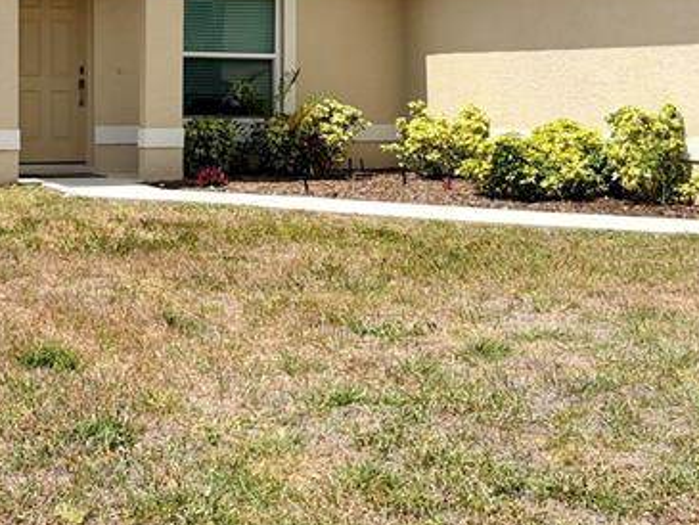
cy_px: 136
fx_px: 1475
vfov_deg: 20.0
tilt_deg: -1.3
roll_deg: +0.3
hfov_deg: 26.7
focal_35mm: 73
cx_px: 350
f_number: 1.6
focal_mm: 5.96
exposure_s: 1/4608
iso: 50
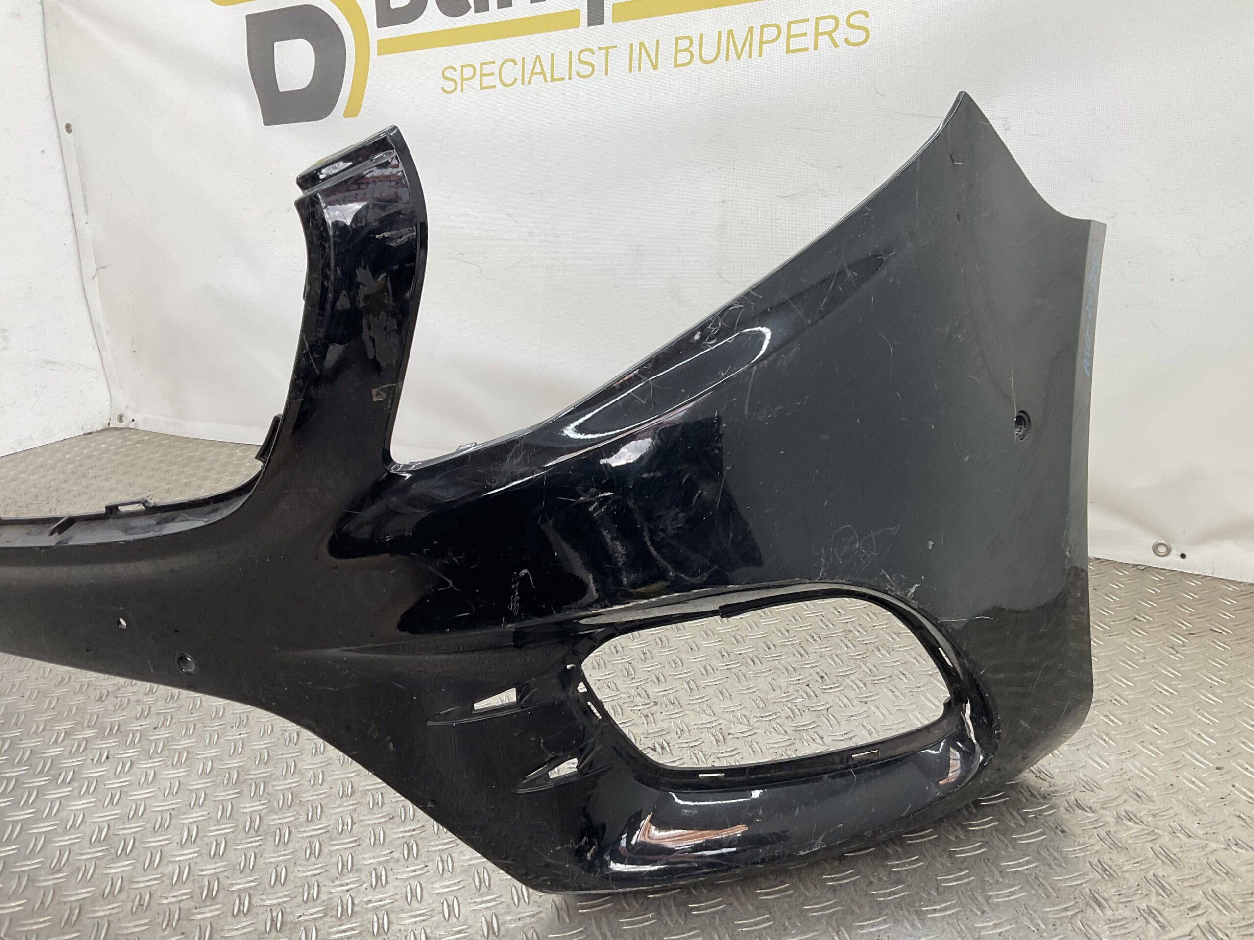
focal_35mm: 29
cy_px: 470
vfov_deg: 48.2
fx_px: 1051
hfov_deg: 61.7
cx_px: 627
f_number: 1.8
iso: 25
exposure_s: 1/120
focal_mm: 3
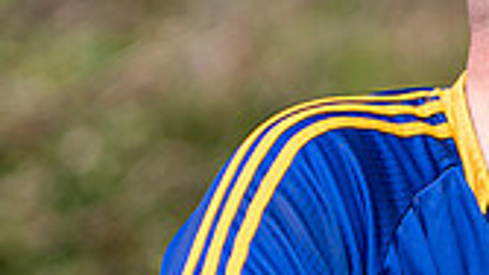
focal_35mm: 2055
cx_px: 600
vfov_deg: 0.6
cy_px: 271
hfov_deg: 1.1
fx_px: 26650
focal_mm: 300
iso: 100
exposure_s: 1/1600
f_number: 2.8
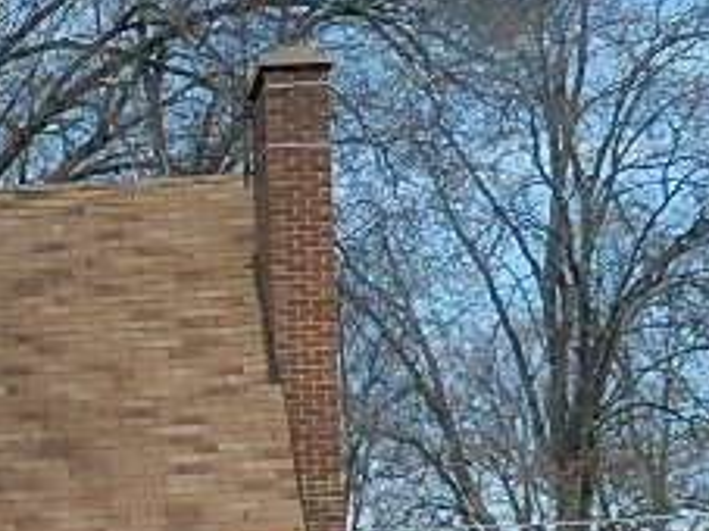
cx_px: -231
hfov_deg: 13.7
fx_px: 2825
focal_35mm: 138
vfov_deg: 10.5
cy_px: 725
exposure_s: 1/800
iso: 80
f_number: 4
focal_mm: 8.9
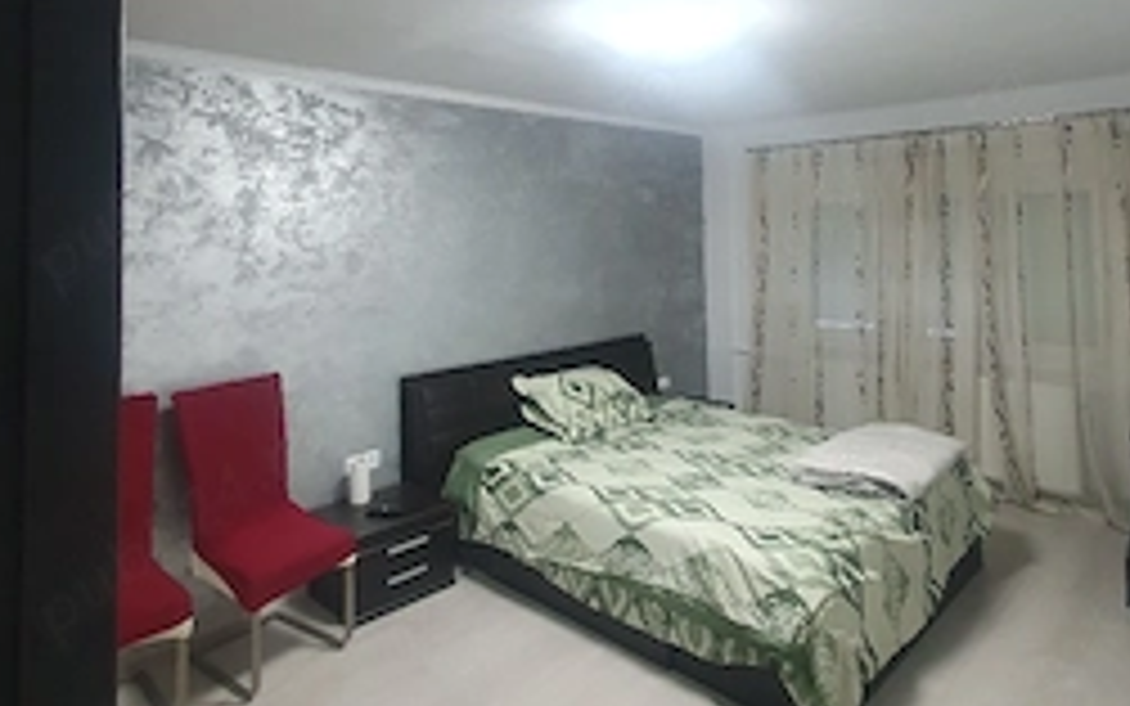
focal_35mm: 22
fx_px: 678
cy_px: 229
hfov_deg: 79.4
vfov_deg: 53.9
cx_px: 621
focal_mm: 1.8
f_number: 2.2
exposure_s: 1/50
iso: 250
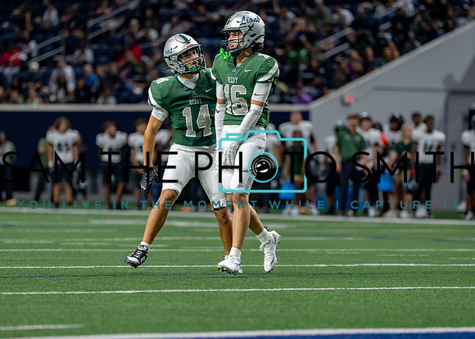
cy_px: 215
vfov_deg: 5.1
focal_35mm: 281
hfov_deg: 7.2
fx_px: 3785
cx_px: 242
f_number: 2.8
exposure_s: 1/1000
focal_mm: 200
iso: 1600
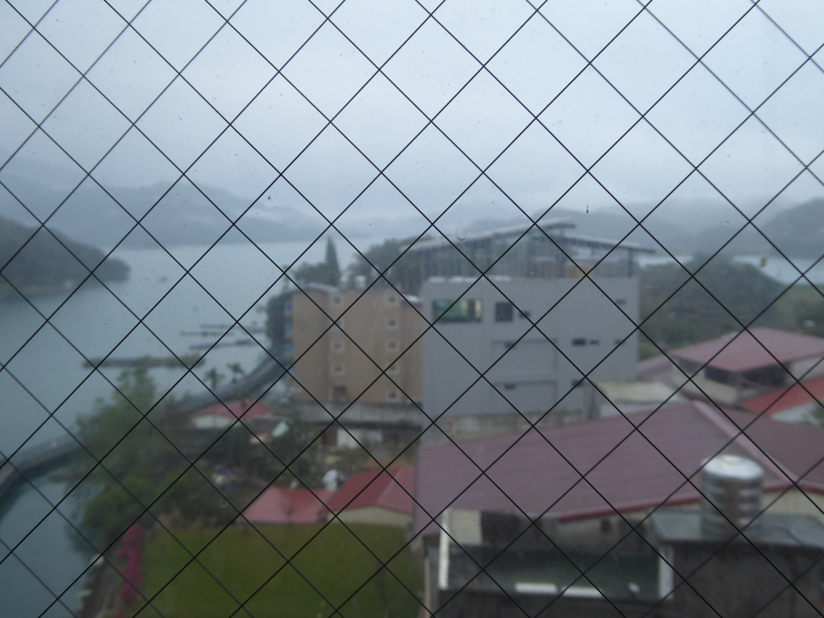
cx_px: 412
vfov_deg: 41.8
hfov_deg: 54.0
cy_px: 309
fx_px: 809
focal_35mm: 34
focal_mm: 5.8
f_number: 3.6
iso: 125
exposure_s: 1/60
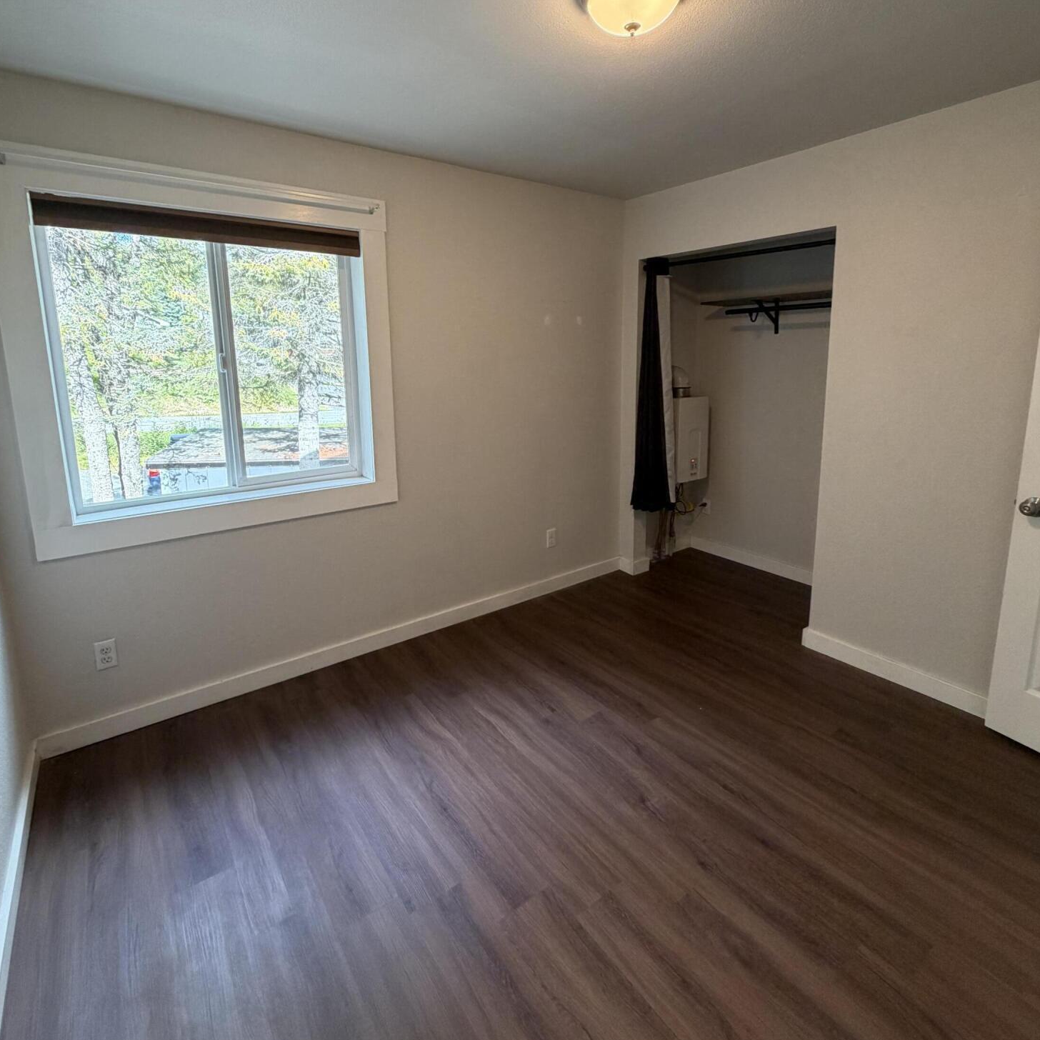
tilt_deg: -9.1
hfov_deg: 84.0
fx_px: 578
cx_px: 516
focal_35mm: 17
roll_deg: +1.4
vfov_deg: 83.5
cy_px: 451
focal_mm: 2.22
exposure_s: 1/60
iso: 200
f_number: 2.2
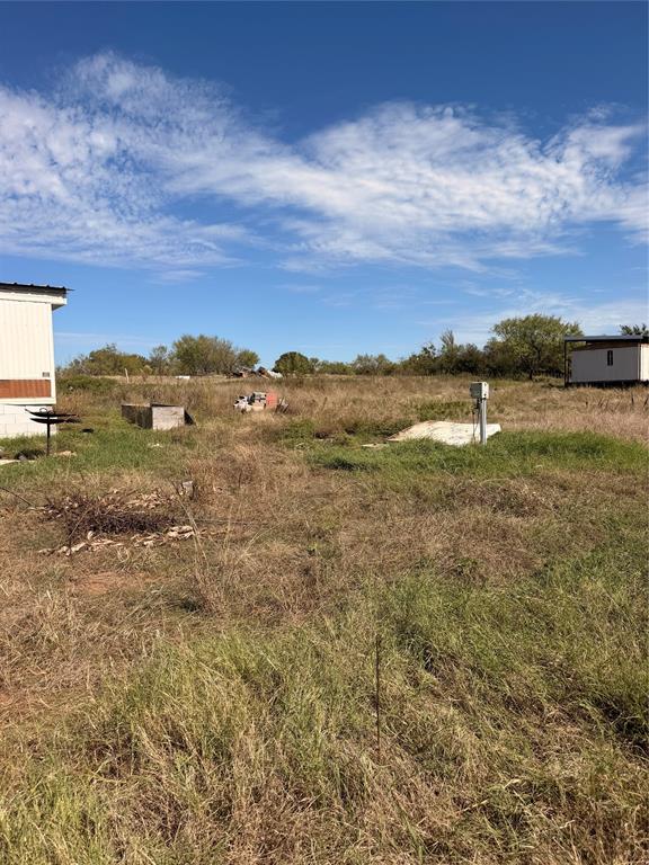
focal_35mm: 24
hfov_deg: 56.8
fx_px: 600
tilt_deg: -4.7
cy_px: 432
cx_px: 324
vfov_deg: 71.6
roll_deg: +1.9
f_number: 1.78
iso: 80
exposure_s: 1/6711
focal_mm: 6.76
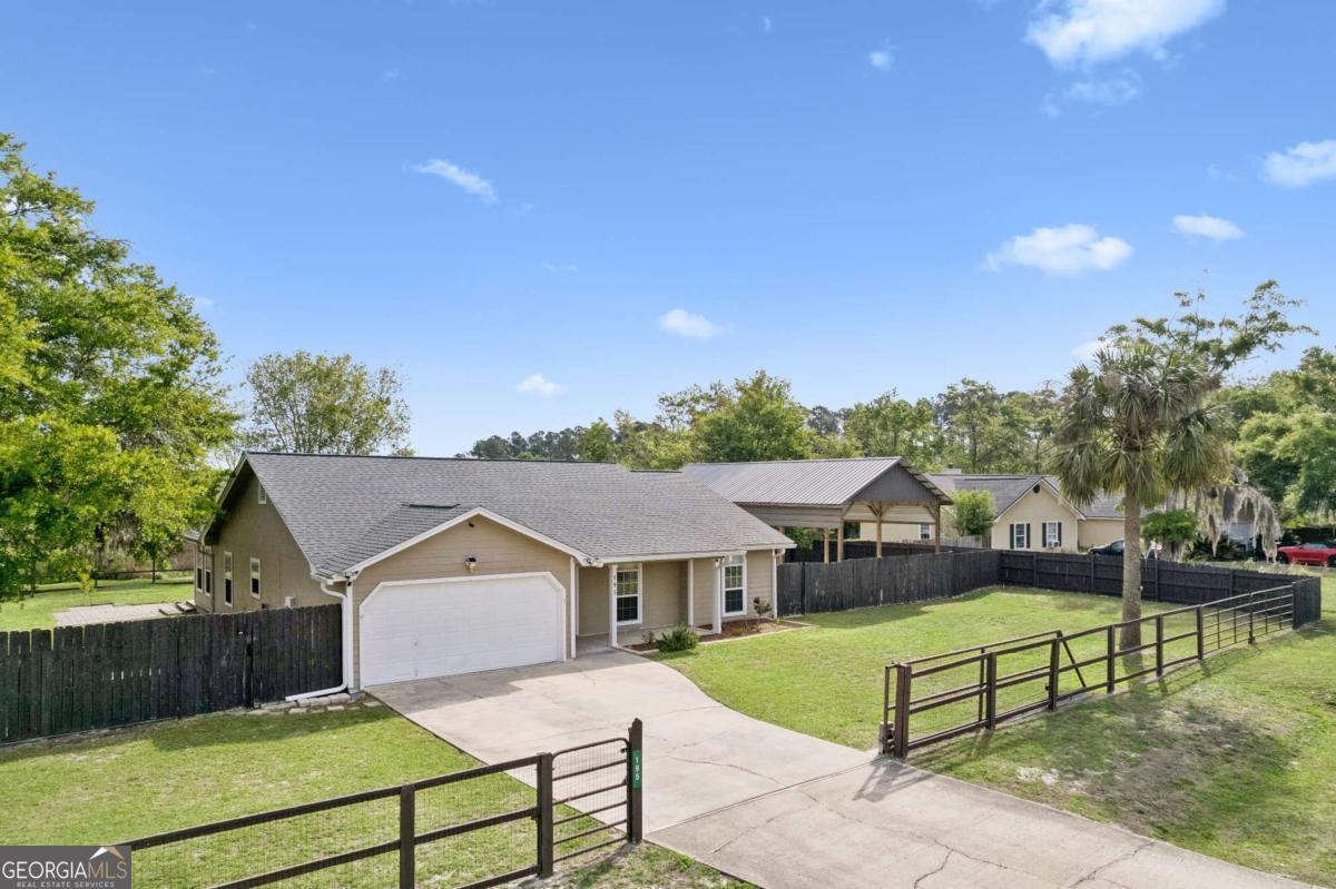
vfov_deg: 57.2
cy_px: 444
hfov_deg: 78.6
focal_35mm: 22
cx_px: 668
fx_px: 816
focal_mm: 8.38
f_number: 2.8
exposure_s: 1/3200
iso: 100
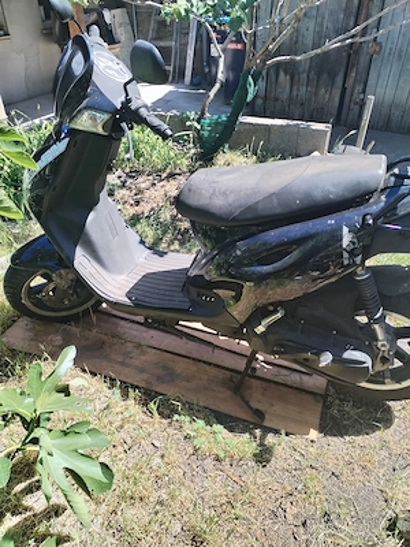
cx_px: 205
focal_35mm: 26
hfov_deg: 53.1
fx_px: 411
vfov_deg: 67.3
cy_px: 274
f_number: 1.8
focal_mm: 4.75
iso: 100
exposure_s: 1/339
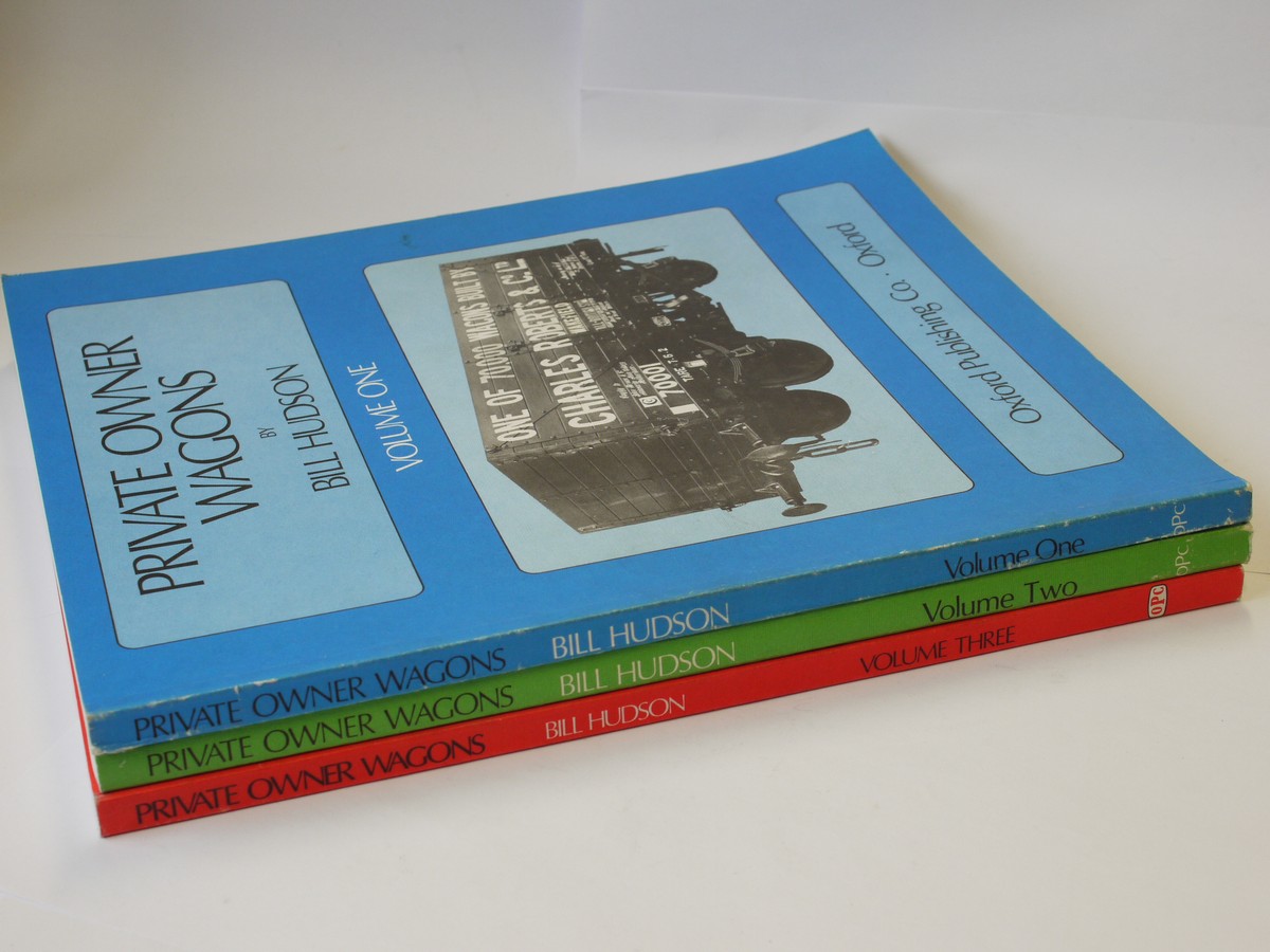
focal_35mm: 60
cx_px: 635
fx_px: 2201
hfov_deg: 32.2
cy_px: 476
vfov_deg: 24.4
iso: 400
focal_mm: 30
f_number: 8
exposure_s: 1/50
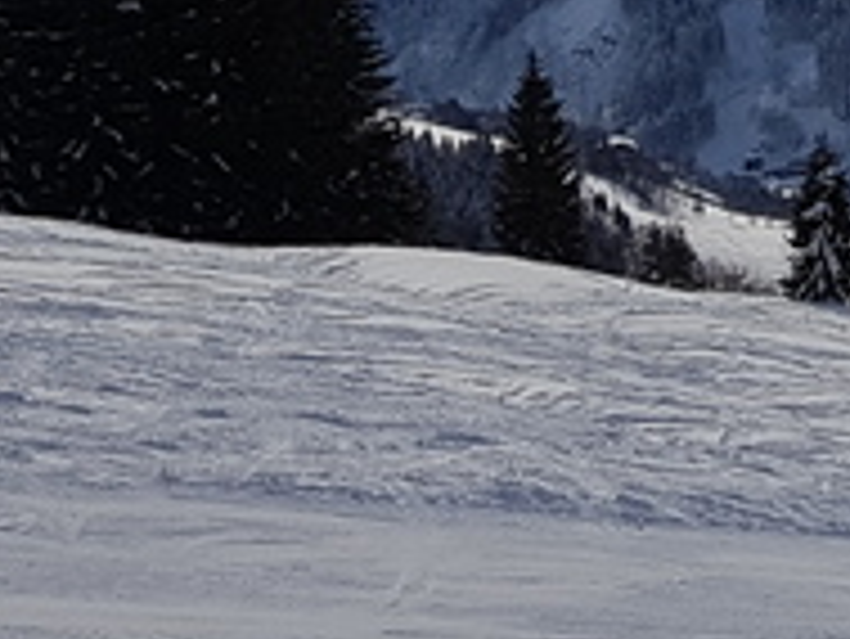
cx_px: 1520
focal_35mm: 141
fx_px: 3464
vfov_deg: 10.1
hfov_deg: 12.7
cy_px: -400
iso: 50
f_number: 1.7
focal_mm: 4.2
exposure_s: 1/8736
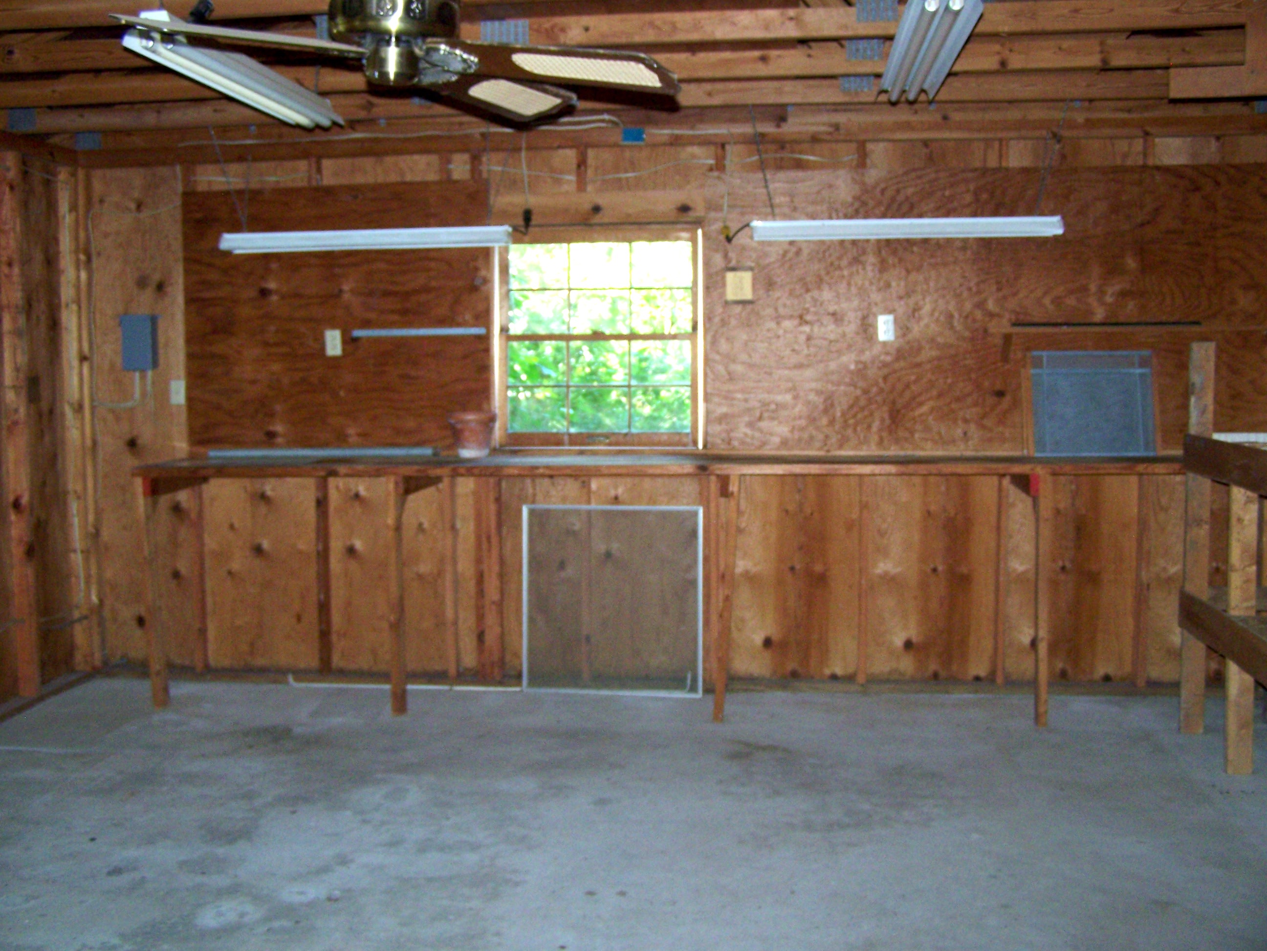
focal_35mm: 38
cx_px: 634
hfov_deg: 49.0
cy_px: 476
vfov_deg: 37.7
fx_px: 1391
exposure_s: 1/60
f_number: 2.8
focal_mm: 6.3
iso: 160
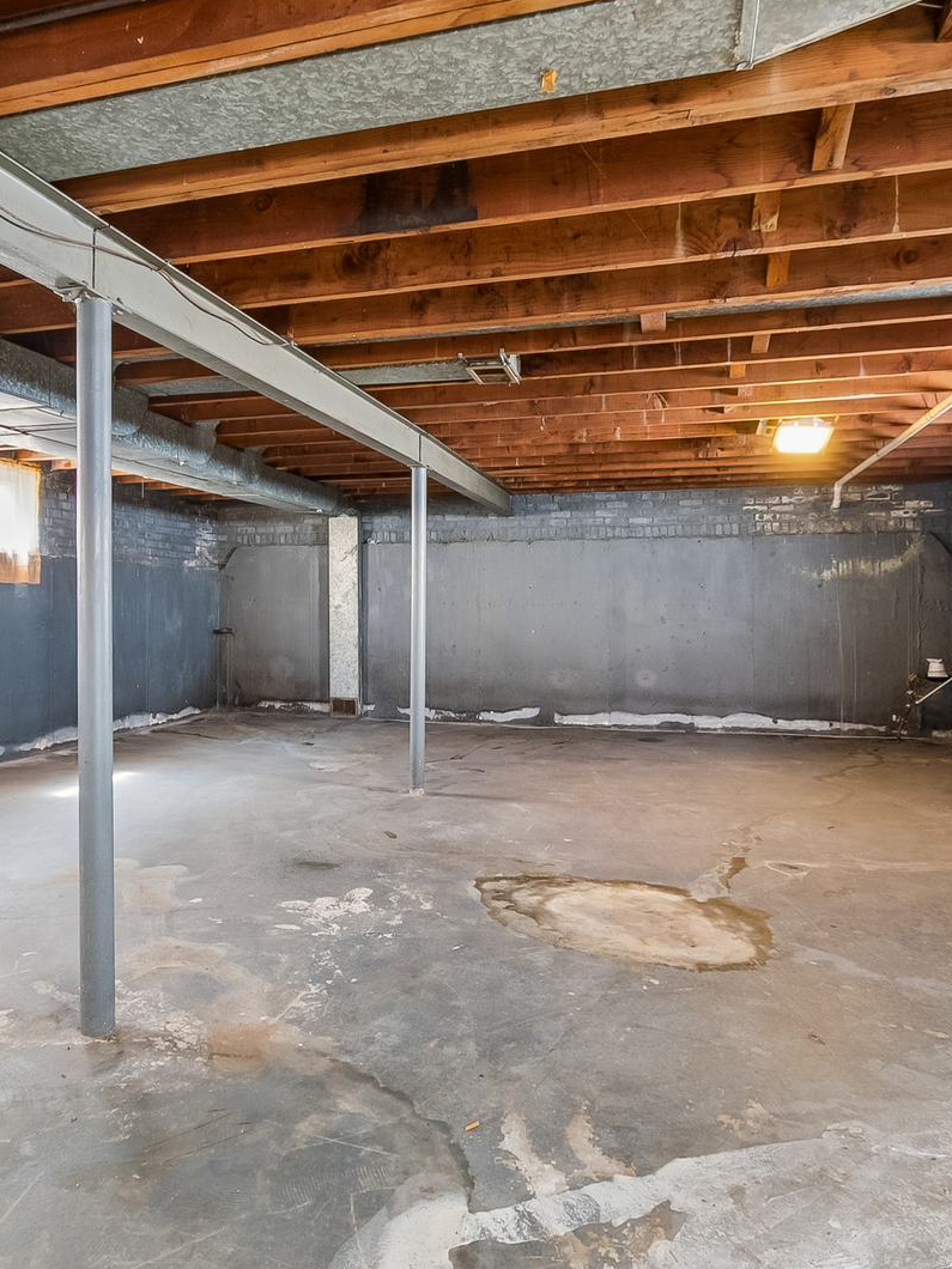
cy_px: 625
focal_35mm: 22
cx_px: 419
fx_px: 807
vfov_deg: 76.4
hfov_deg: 60.9
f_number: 5.6
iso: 640
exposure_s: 1/4
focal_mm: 10
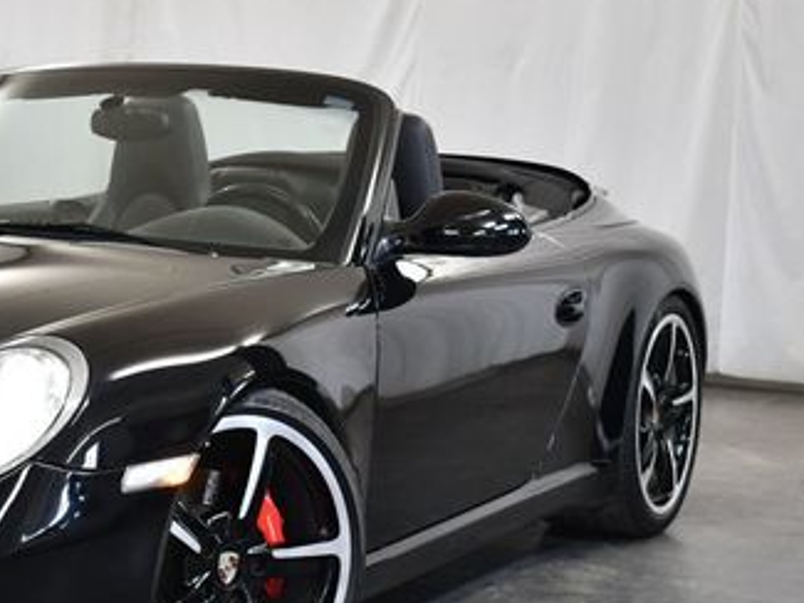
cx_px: 30
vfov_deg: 16.2
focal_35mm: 91
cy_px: 395
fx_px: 2114
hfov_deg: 20.9
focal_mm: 24
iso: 800
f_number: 4
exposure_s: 1/160
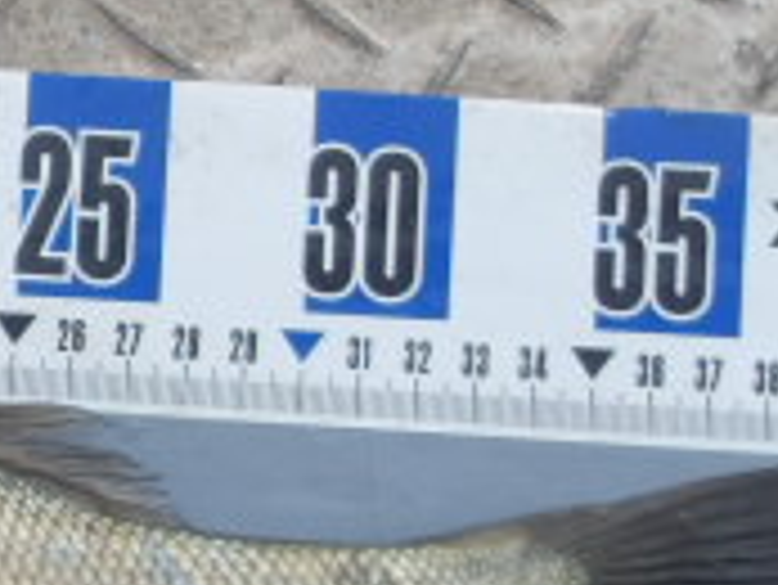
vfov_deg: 14.6
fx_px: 2249
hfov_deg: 17.9
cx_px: -328
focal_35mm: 100
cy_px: 585
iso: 100
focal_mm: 4.9
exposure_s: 1/108
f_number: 3
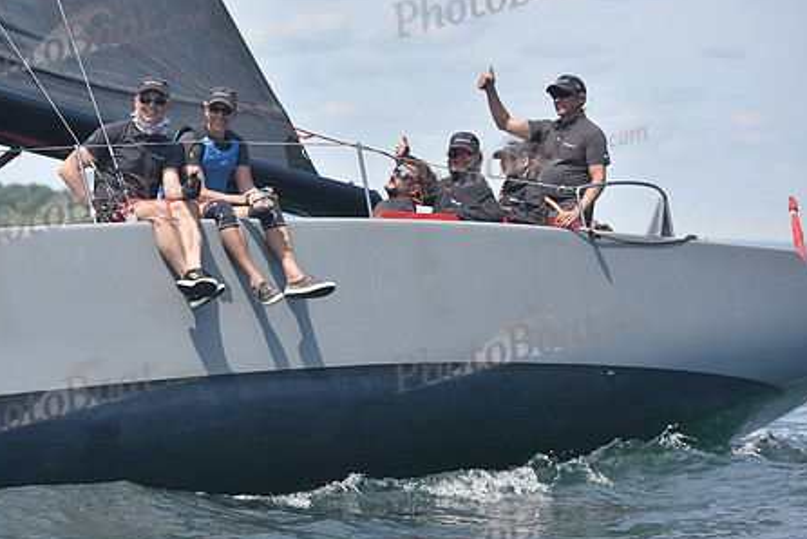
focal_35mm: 208
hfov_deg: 9.9
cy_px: 278
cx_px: 300
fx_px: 4666
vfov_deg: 6.6
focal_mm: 160
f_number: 5.6
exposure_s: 1/800
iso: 320
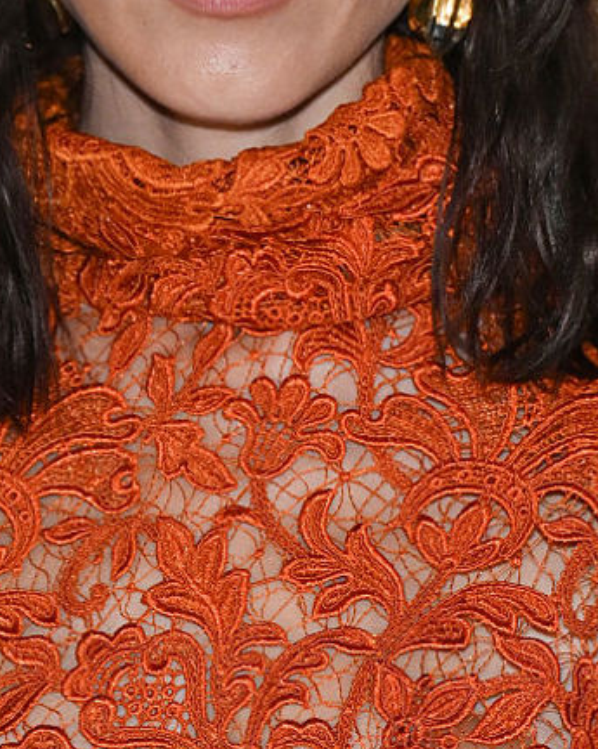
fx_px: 8416
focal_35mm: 380
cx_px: 253
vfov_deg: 5.1
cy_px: 173
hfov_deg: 4.1
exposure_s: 1/250
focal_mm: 113
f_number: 3.5
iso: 500
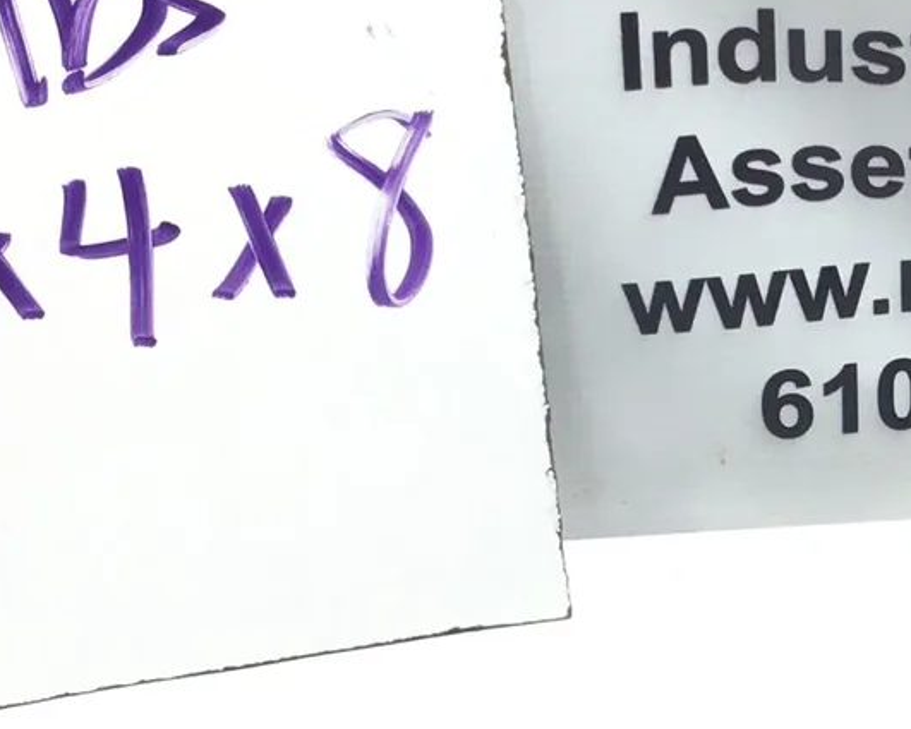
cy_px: 358
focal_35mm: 114
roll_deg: +1.2
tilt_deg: -23.5
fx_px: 3074
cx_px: 995
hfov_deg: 16.4
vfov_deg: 13.5
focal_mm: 3.3
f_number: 2.4
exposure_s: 1/120
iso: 32
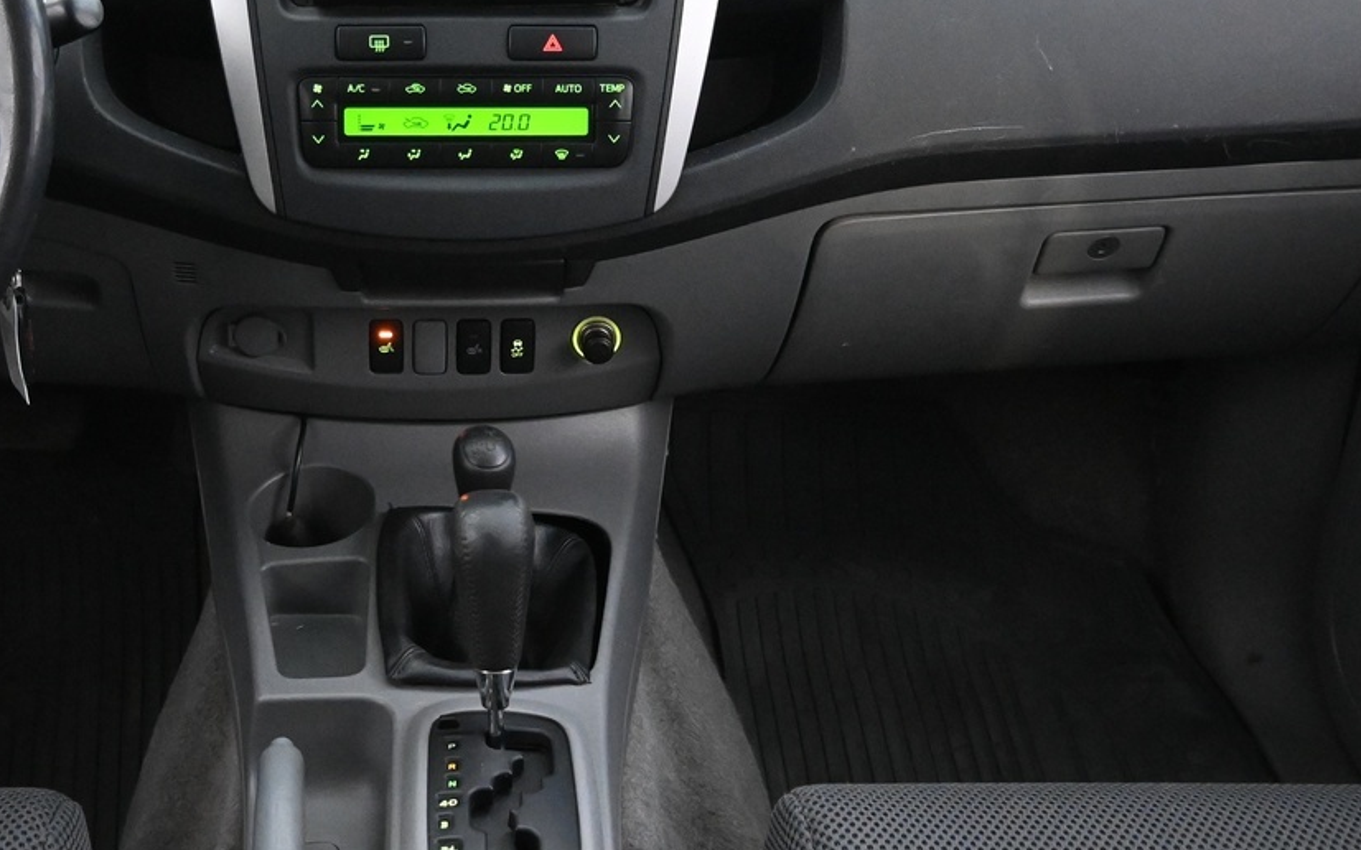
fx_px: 1780
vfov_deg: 26.8
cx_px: 471
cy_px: 326
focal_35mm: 48
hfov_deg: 41.4
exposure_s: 1/25
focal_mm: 16
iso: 5000
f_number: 3.5
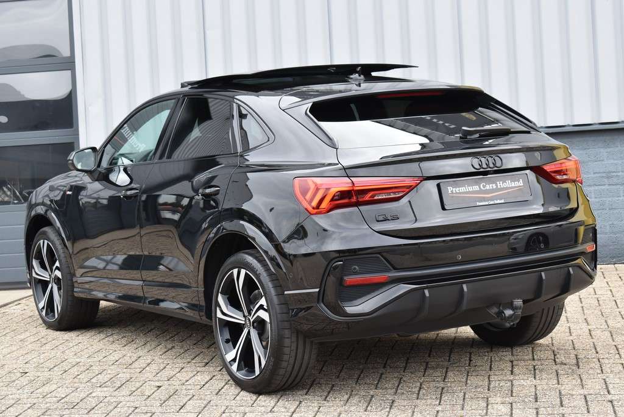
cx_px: 312
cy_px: 208
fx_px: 1249
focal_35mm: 72
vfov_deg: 19.0
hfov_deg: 28.1
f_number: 7.1
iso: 400
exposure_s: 1/200
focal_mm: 48
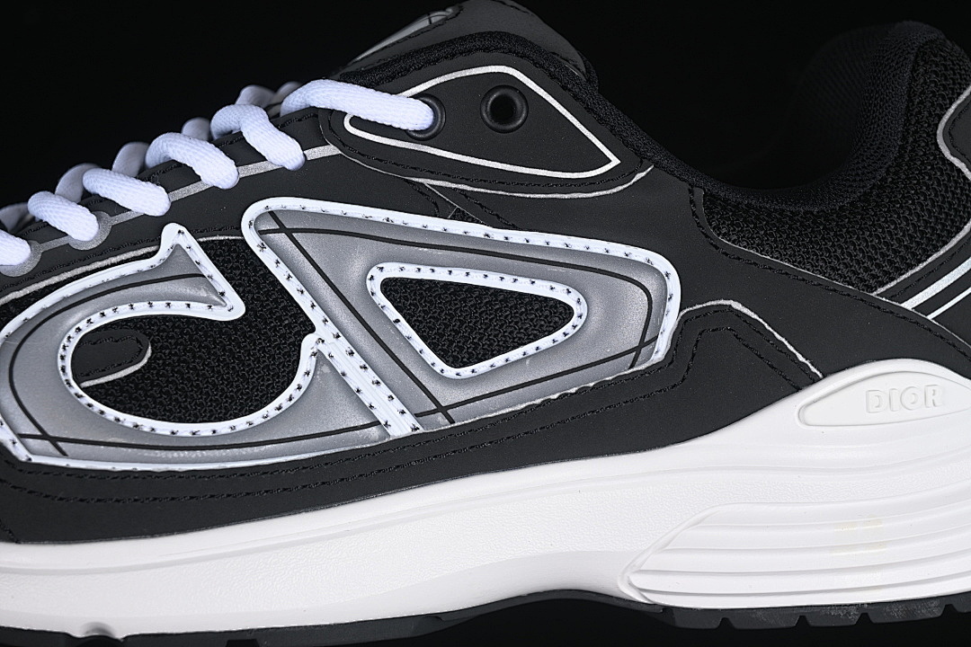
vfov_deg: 18.2
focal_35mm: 75
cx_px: 486
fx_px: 2023
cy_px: 324
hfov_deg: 27.0
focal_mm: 50
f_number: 6.3
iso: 160
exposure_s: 1/50
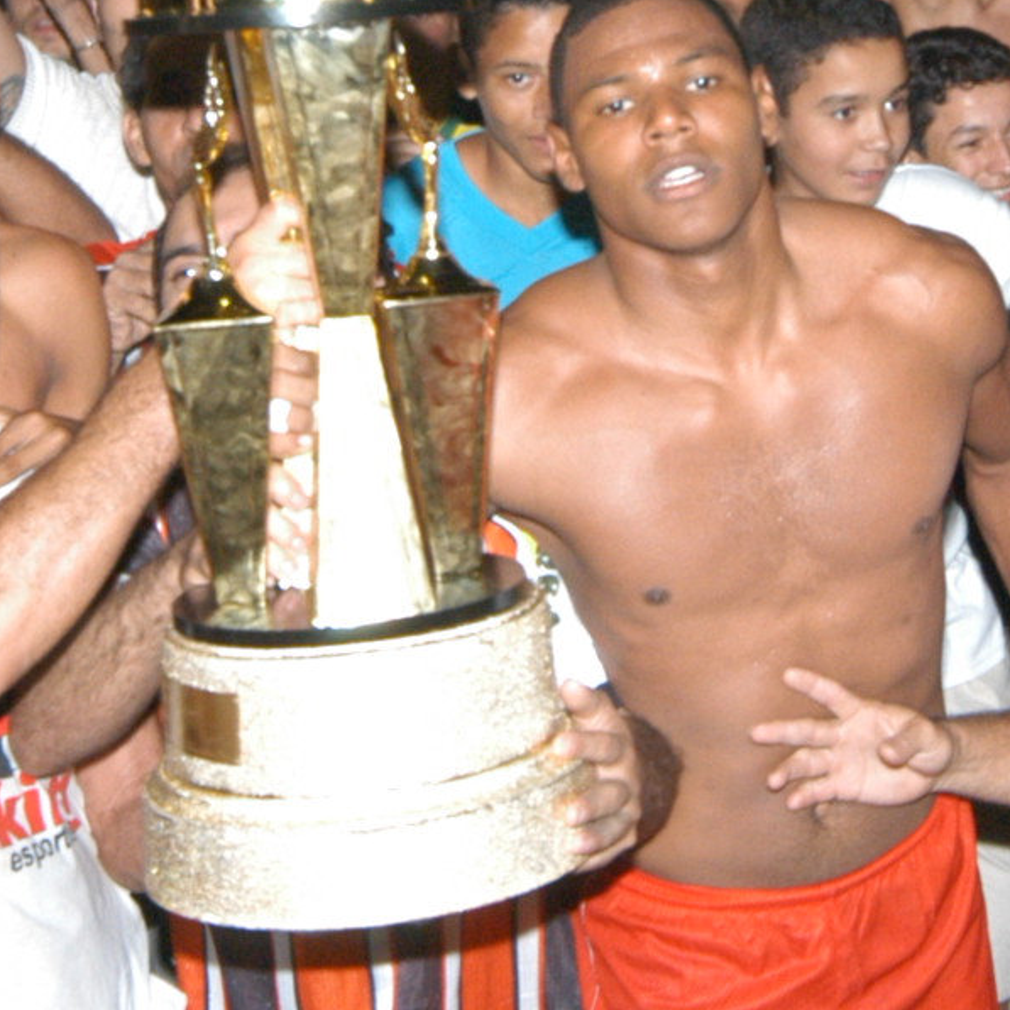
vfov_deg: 19.2
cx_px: 834
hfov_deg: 19.9
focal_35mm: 86
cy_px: -140
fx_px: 2839
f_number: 8
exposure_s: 1/125
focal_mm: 18
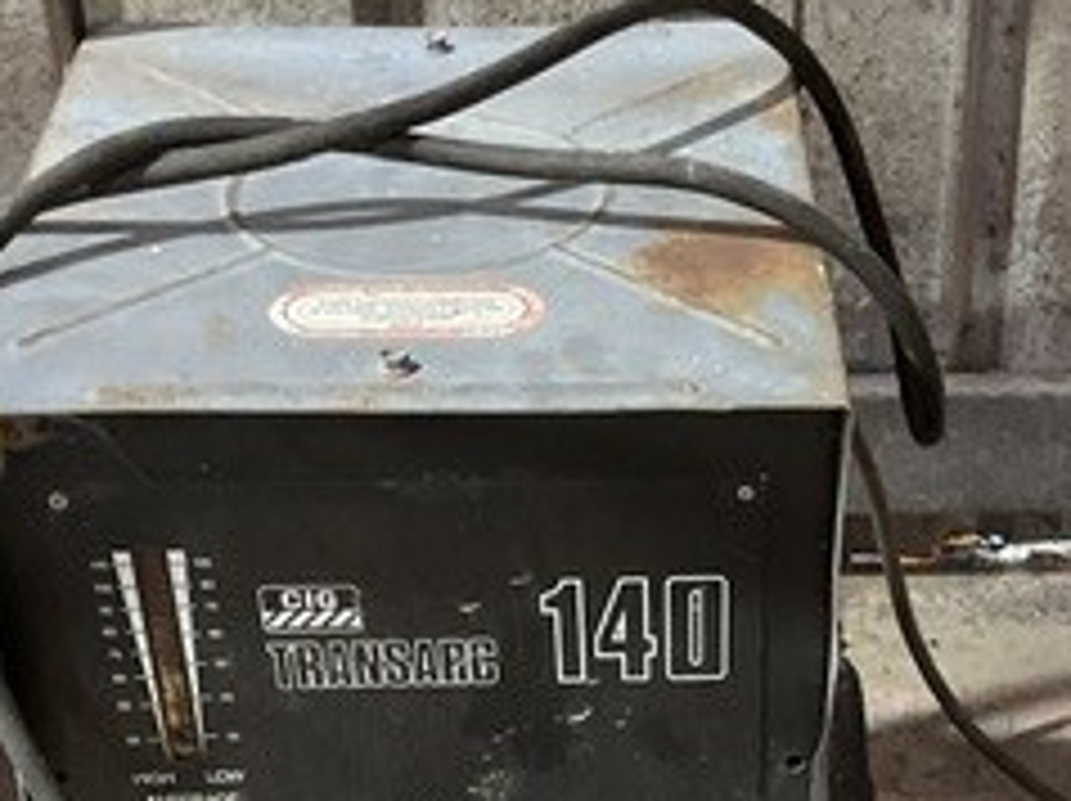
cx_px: 742
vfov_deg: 18.1
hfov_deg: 24.9
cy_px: 891
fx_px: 2411
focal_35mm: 78
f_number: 1.8
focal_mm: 3
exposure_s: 1/33
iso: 250
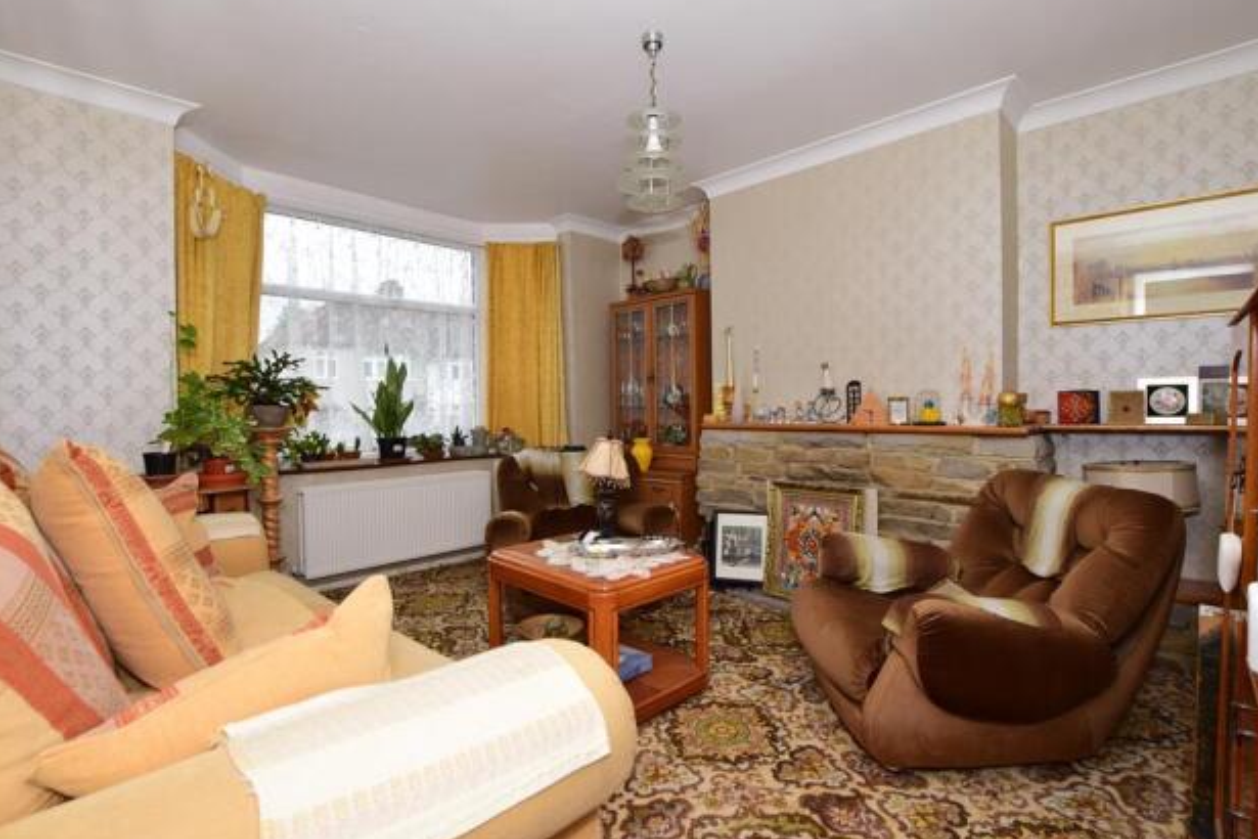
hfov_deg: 96.7
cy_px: 414
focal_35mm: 16
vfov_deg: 73.7
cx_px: 636
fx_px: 559
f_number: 8
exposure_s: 1/100
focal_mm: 10
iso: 400
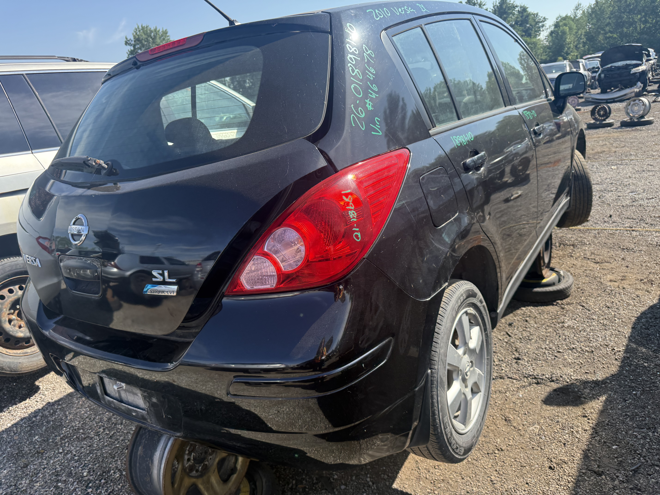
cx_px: 330
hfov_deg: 71.6
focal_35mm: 24
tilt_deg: -16.5
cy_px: 248
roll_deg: +9.5
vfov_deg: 56.8
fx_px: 458
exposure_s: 1/1855
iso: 100
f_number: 1.78
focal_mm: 6.76
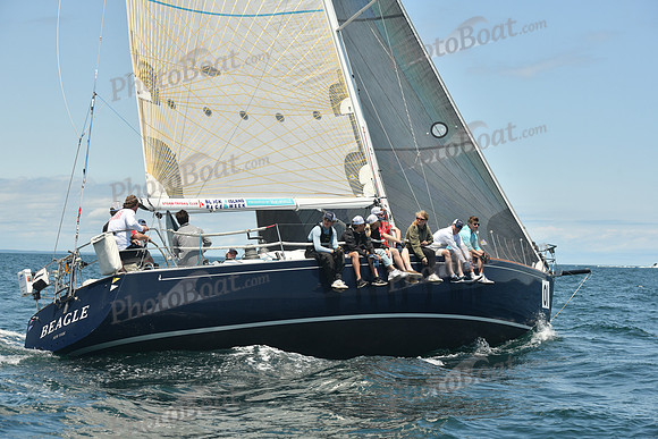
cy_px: 220
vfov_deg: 19.5
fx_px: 1280
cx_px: 329
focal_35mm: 70
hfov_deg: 28.8
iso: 320
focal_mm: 70
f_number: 7.1
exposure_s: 1/640
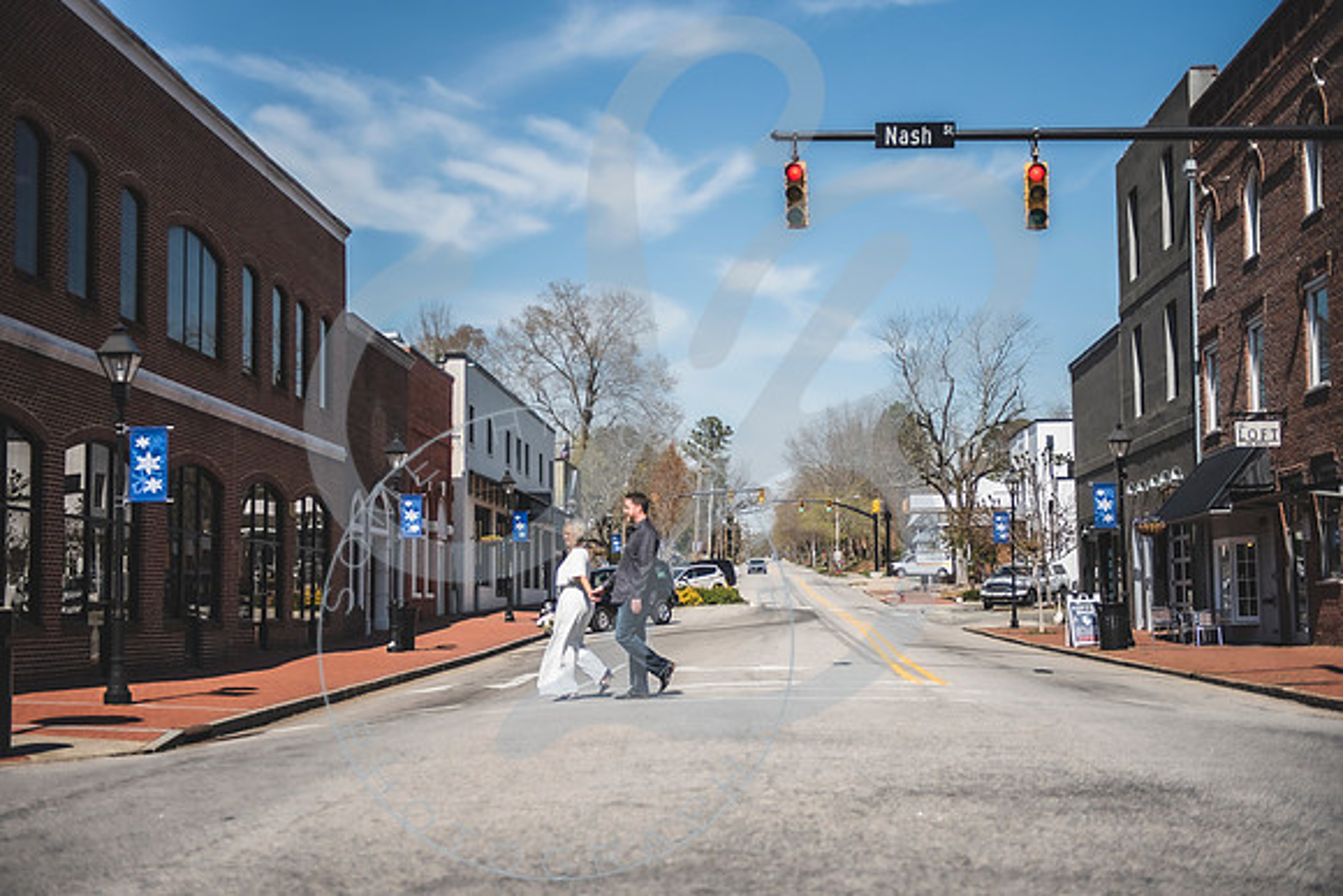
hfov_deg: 39.4
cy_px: 449
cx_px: 654
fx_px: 1877
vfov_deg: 26.9
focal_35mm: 50
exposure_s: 1/2500
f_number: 2.8
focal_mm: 48
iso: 100
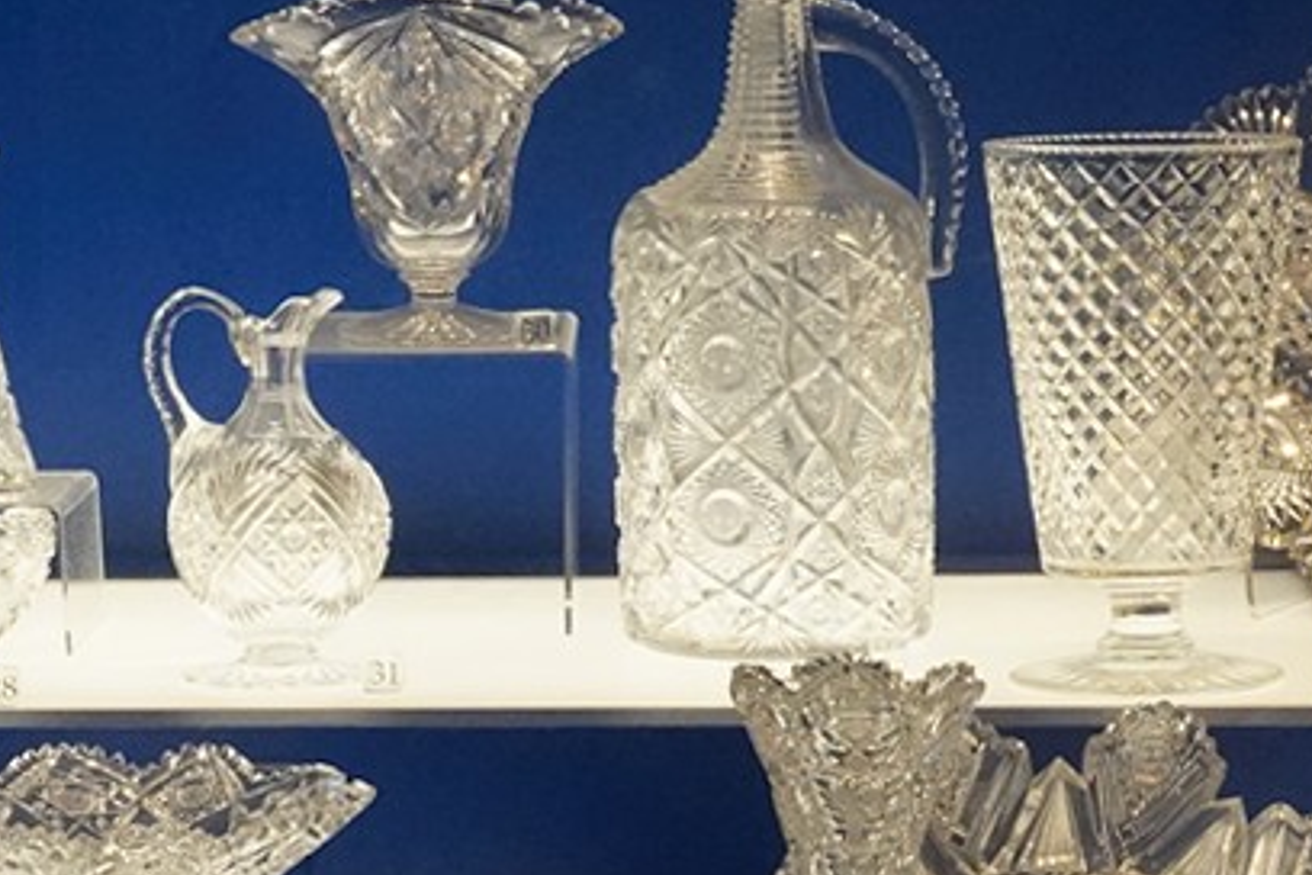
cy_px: 1129
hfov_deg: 13.1
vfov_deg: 8.6
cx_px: 505
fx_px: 5721
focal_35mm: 157
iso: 6400
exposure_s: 1/80
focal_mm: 32
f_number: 16
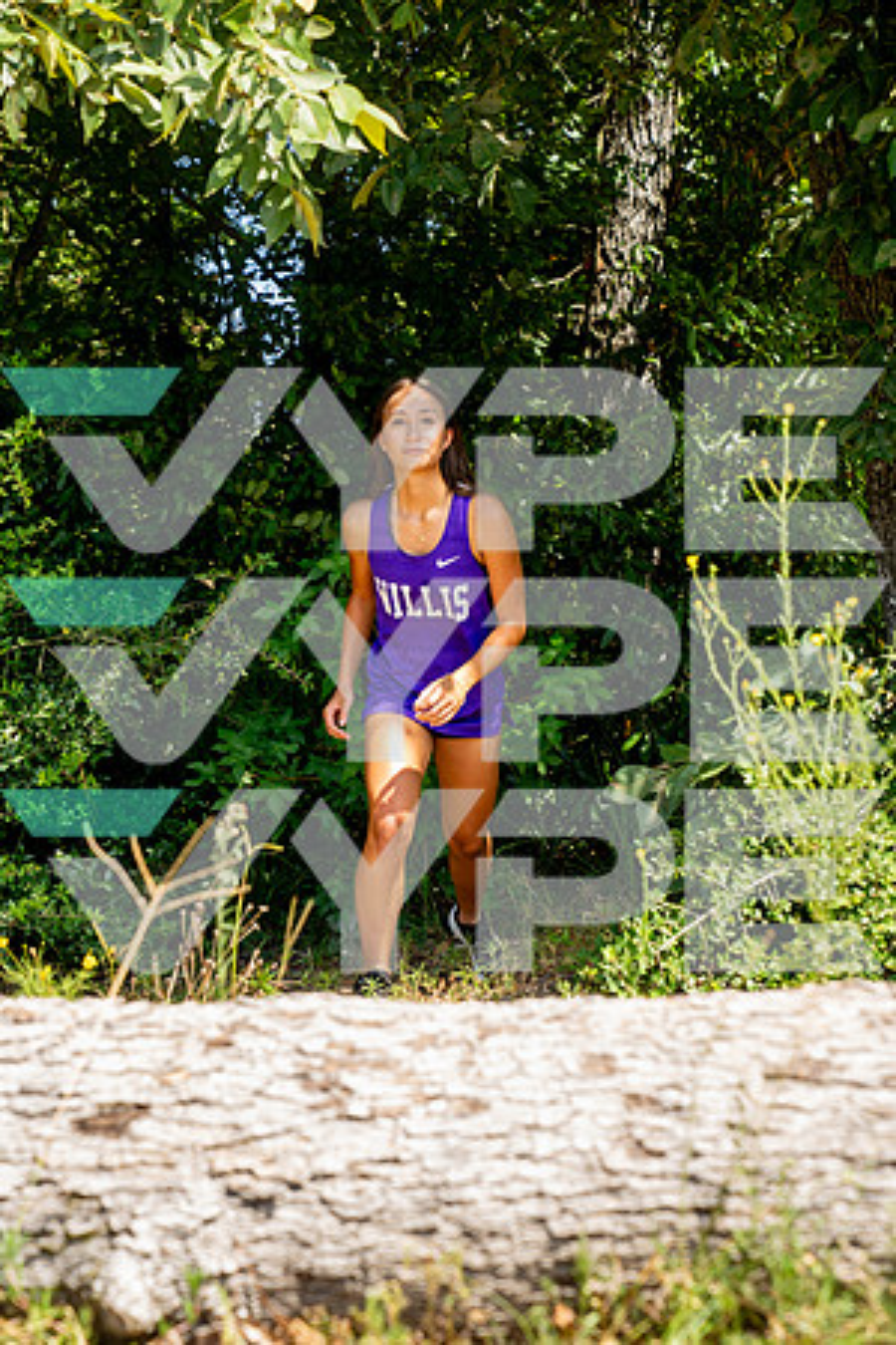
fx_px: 2613
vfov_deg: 28.8
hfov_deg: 19.5
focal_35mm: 70
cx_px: 448
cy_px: 672
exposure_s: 1/160
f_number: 4
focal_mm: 70
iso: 100
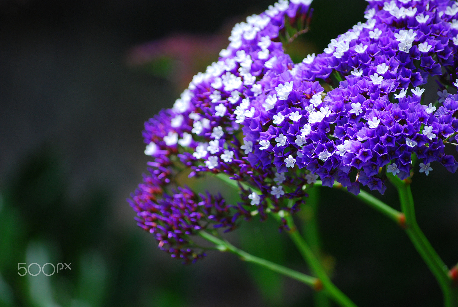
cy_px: 154
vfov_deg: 5.8
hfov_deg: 8.6
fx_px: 3060
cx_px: 229
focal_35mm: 240
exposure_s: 1/500
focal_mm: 160
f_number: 5.3
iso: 400
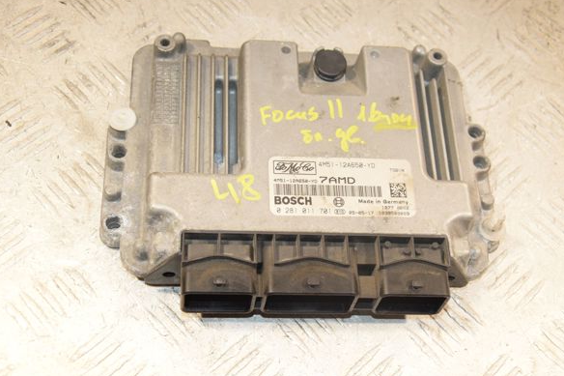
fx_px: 901
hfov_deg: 34.7
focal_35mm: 58
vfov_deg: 23.5
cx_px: 305
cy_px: 177
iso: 1600
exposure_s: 1/200
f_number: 5.6
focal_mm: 35
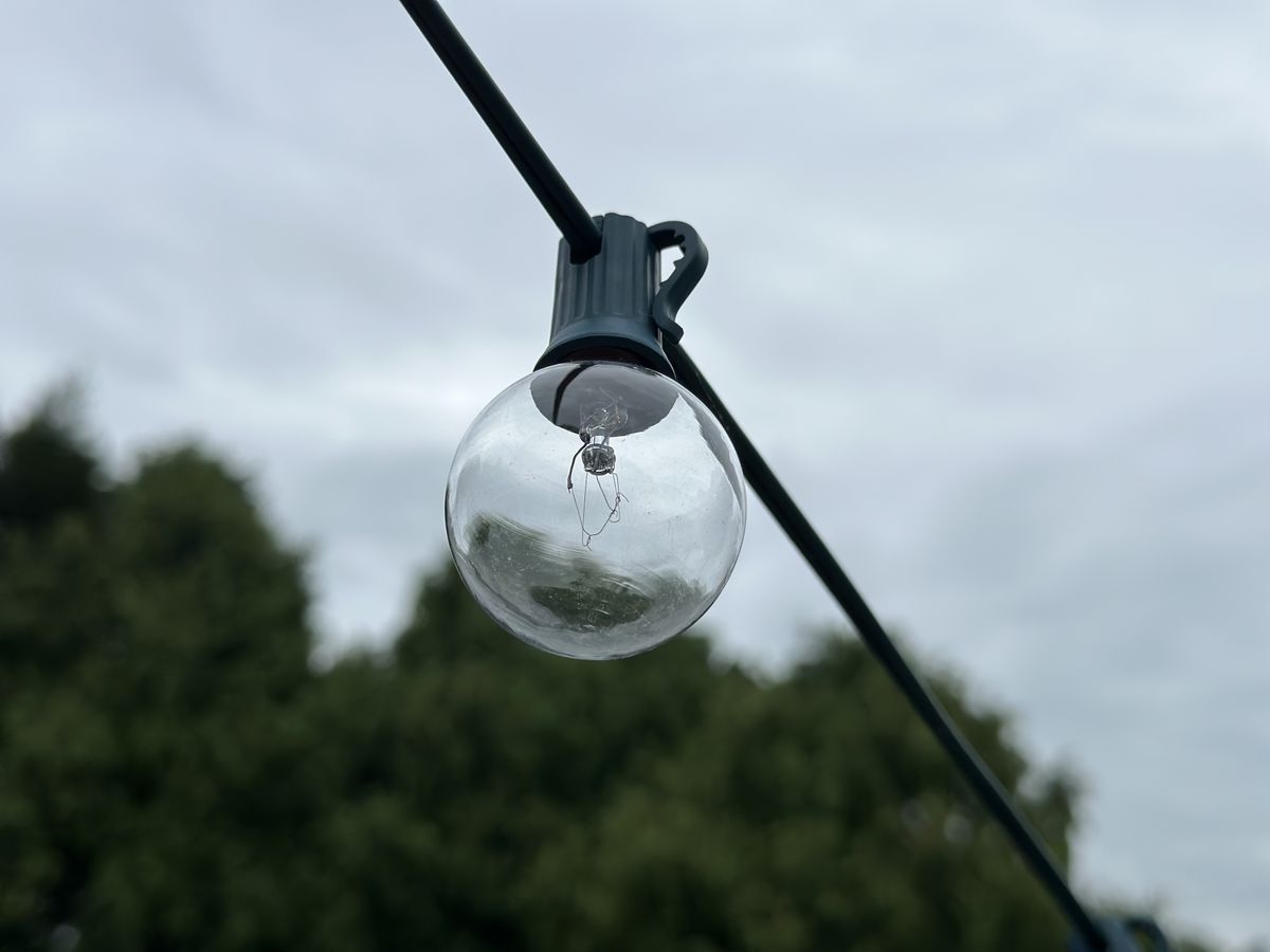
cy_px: 476
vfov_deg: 30.3
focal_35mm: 48
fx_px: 1761
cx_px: 635
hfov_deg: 39.7
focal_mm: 6.86
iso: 80
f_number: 1.78
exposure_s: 1/2597
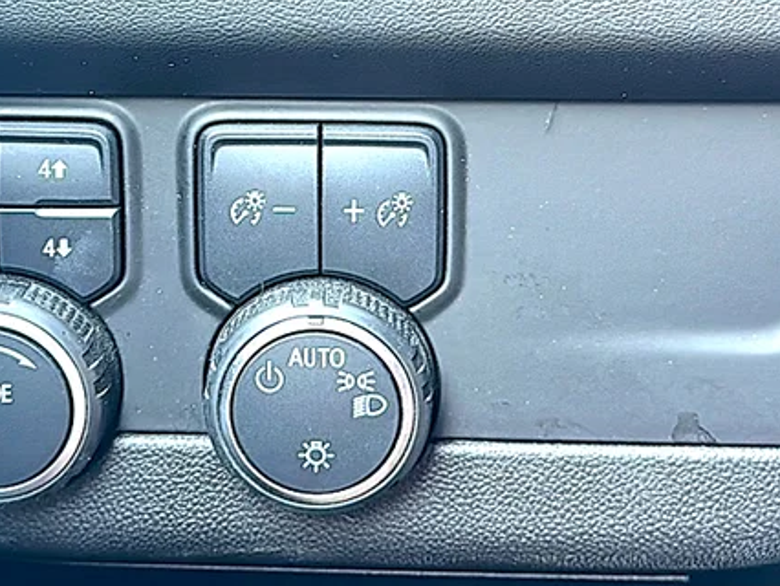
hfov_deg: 28.1
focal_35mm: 69
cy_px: 136
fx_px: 1556
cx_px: 344
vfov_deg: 21.1
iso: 64
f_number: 1.78
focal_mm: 6.86
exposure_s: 1/40
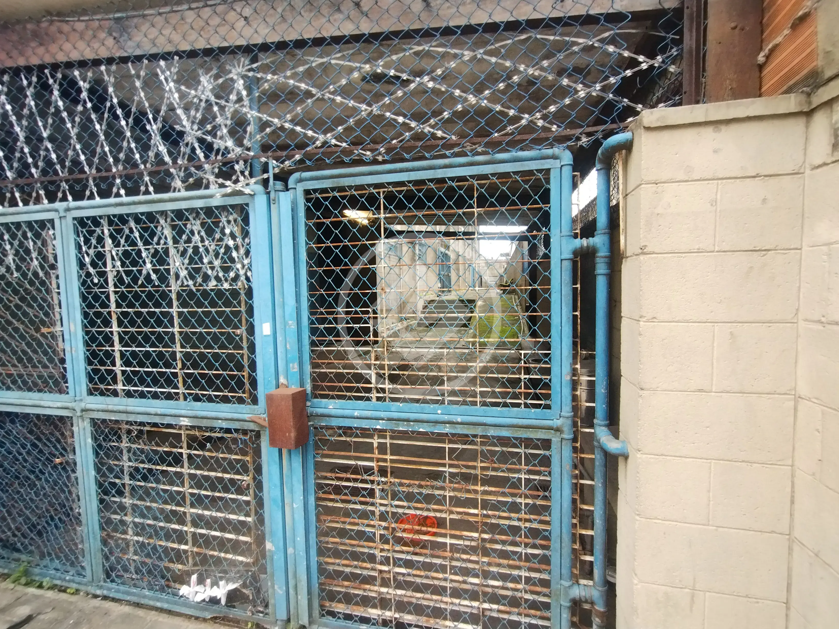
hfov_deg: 94.5
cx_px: 420
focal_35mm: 16
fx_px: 388
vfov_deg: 78.1
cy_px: 314
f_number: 2.2
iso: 228
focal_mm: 1.66
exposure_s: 1/40
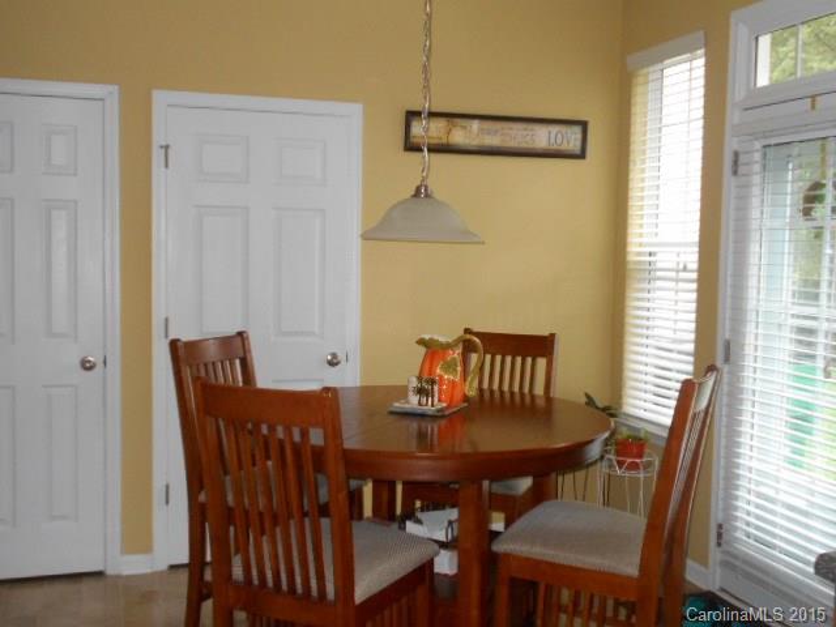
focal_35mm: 37
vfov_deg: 38.7
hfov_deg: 50.1
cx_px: 418
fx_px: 894
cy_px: 314
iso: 400
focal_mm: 6.7
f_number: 3.9
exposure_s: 1/30
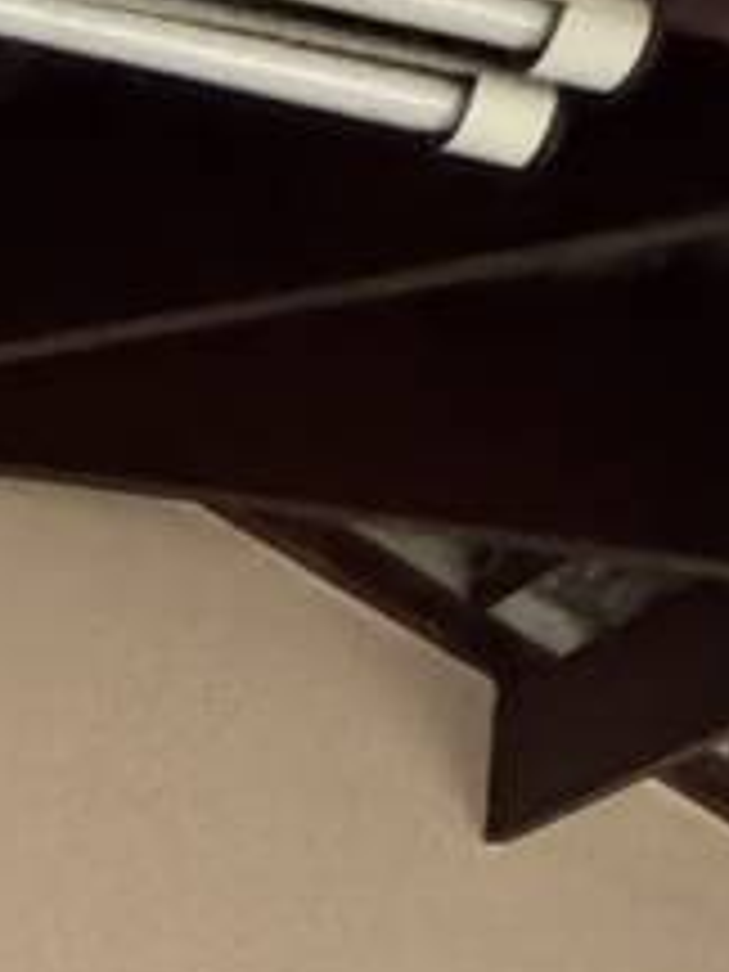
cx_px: -428
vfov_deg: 18.3
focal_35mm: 70
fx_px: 1966
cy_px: 1958
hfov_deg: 18.2
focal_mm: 2.22
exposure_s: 1/44
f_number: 2.2
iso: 1250
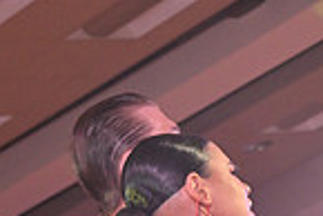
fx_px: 2227
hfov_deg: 8.3
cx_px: 286
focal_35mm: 248
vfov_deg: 5.3
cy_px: 550
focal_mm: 62
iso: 3200
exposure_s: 1/320
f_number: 6.3
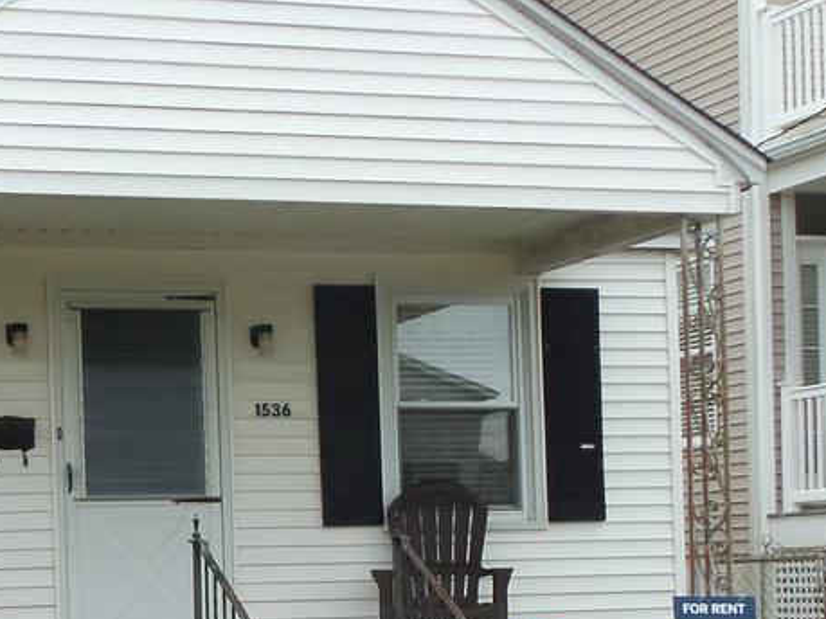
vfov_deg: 16.0
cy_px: 596
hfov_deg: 21.1
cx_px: 104
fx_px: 2171
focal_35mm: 91
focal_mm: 5.2
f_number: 3.4
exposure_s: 1/250
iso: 80
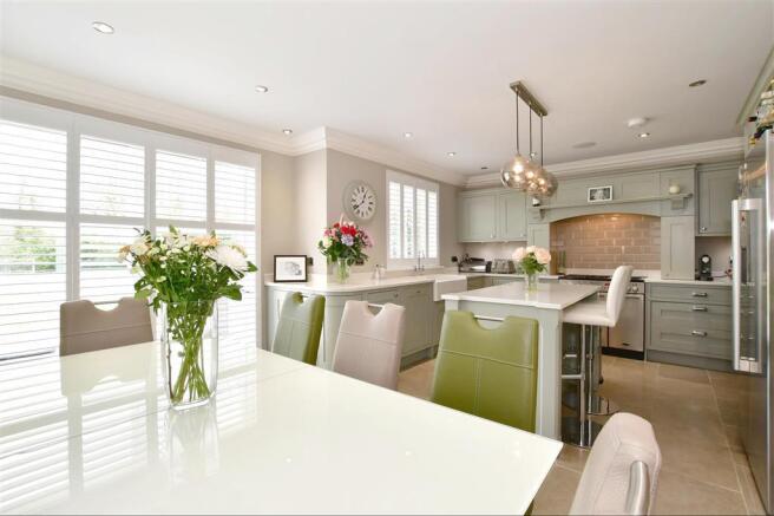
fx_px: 322
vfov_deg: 77.3
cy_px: 258
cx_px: 387
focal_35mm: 15
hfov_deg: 100.4
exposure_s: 1/15
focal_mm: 10
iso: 200
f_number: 8
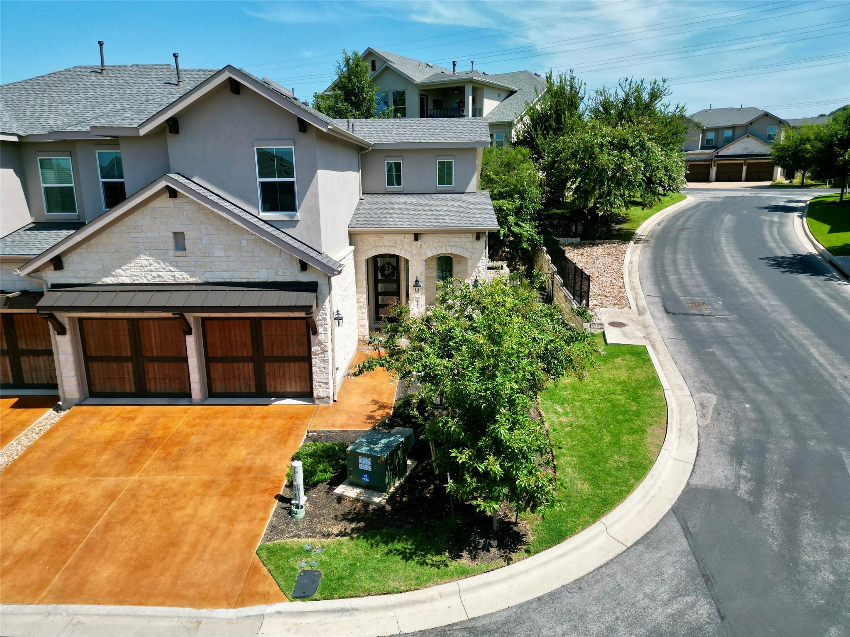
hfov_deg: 71.6
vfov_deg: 56.8
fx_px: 589
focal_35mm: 24
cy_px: 318
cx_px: 425
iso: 150
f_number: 1.7
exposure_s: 1/3200
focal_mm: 6.72
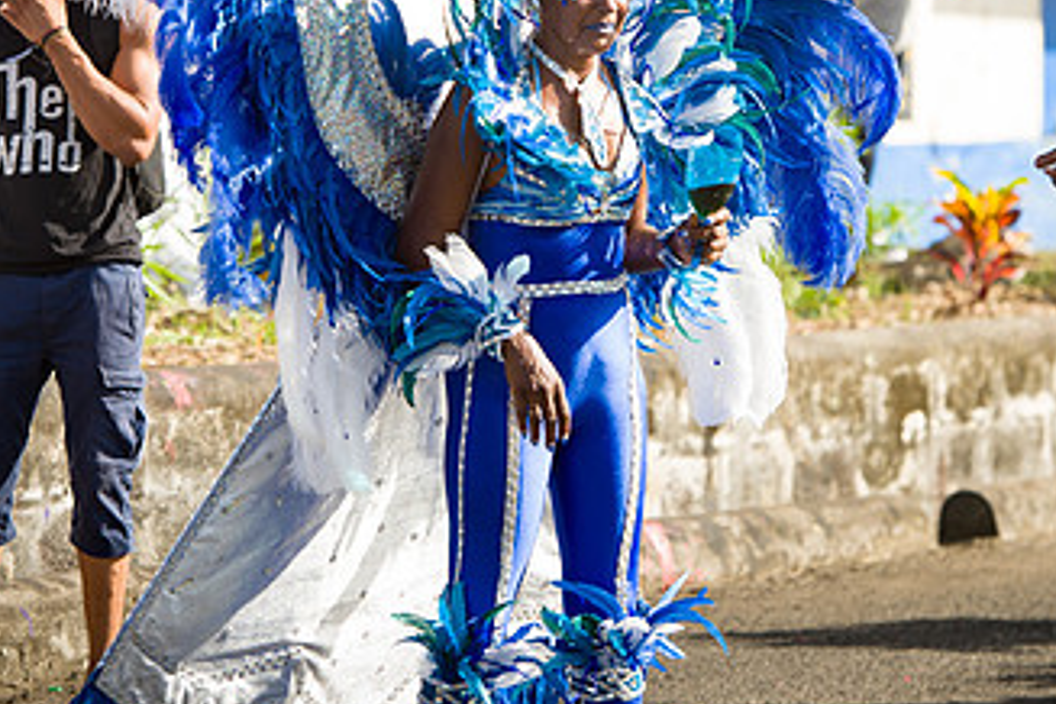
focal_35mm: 248
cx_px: 565
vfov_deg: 5.5
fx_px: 7274
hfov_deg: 8.3
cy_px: 107
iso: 100
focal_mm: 140
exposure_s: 1/200
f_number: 5.6
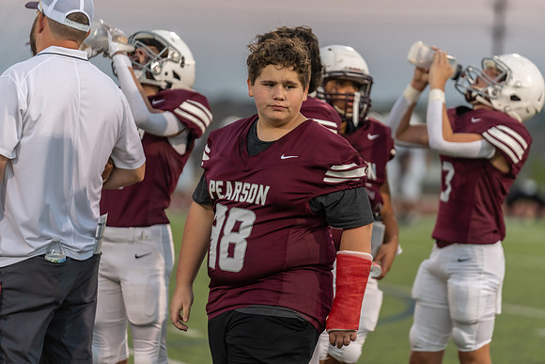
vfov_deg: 6.9
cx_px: 272
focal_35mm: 200
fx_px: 3028
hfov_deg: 10.3
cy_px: 182
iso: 800
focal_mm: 200
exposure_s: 1/640
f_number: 2.8
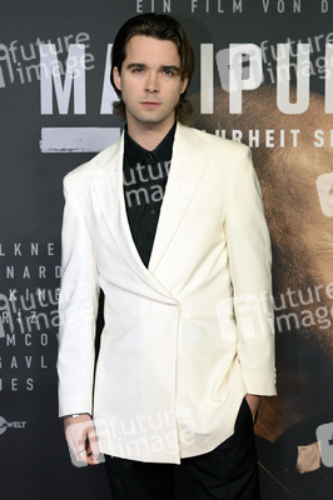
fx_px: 737
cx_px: 166
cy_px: 250
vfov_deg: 37.5
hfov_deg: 25.5
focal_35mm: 53
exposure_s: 1/160
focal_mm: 53
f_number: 6.3
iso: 1000
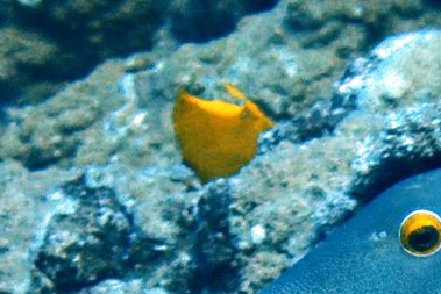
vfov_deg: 4.9
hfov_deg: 7.3
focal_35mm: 281
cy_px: 410
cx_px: 522
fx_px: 3443
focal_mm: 14.41
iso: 640
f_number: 5.6
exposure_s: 1/160
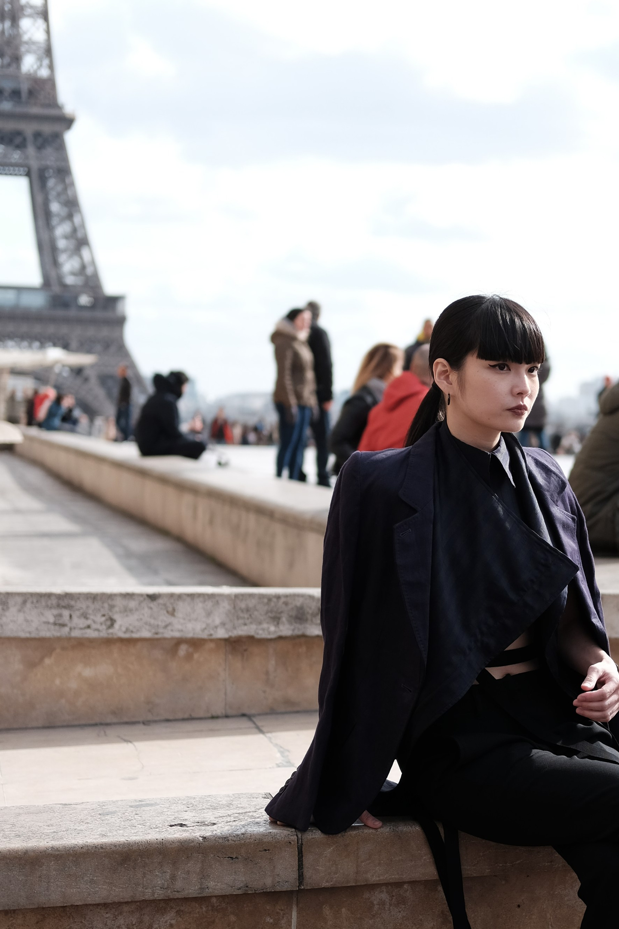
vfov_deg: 24.7
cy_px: 572
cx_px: 467
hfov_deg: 16.6
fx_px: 2114
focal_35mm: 82
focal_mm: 35
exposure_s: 1/3200
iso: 200
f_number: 2
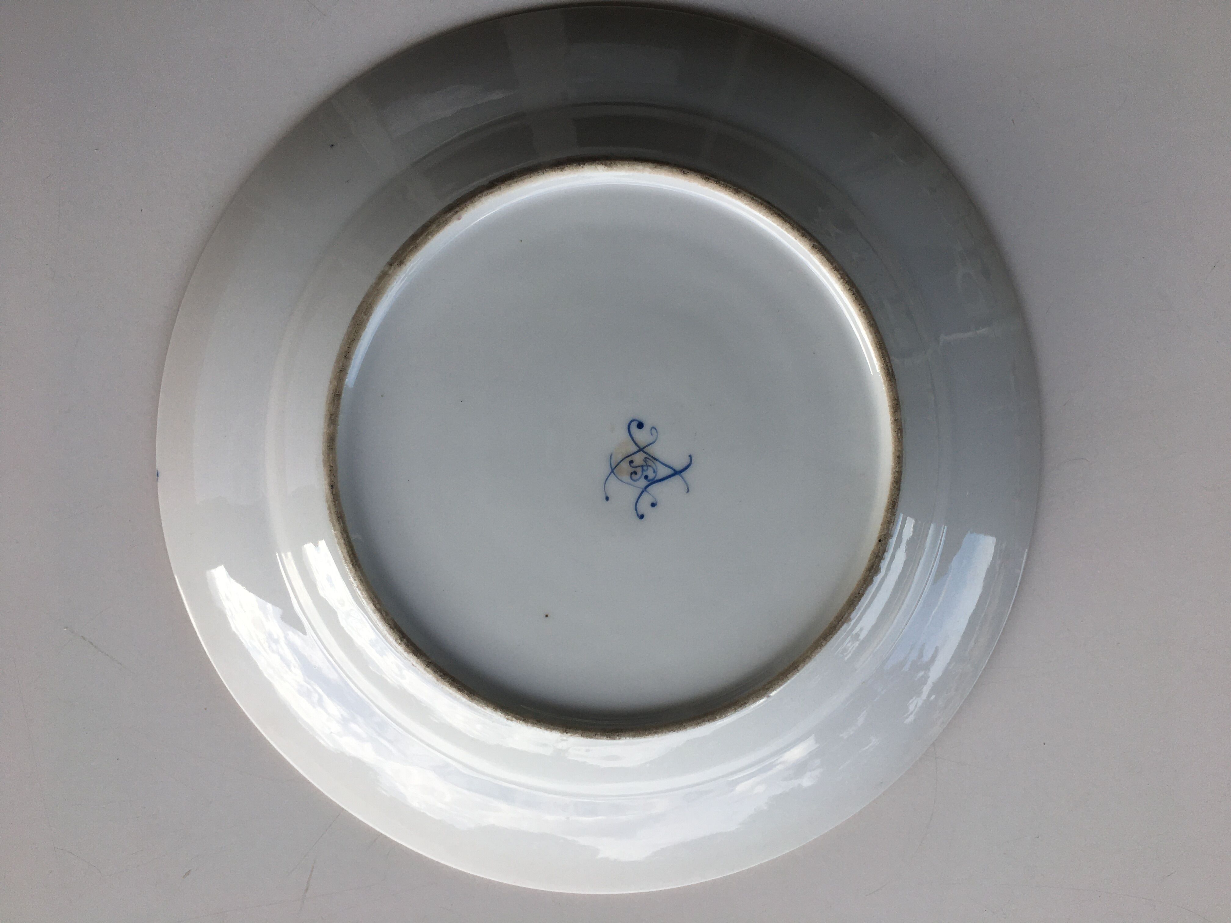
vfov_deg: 48.2
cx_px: 616
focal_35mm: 29
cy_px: 462
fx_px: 1031
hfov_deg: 61.7
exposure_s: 1/496
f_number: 2.2
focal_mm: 4.15
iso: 25
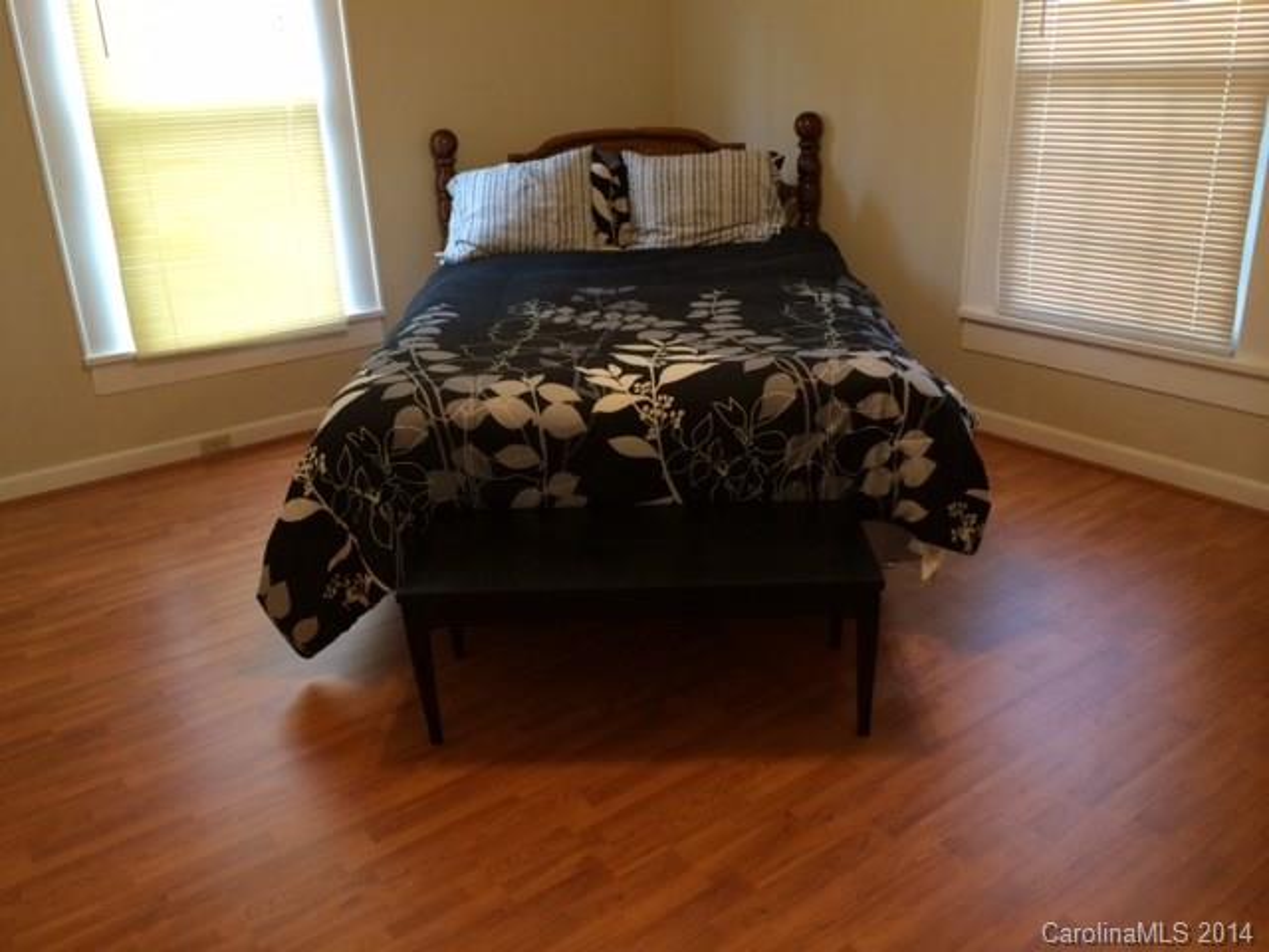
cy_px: 476
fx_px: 1100
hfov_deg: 60.0
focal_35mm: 30
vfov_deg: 46.8
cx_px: 634
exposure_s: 1/30
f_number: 2.2
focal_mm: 4.12
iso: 125
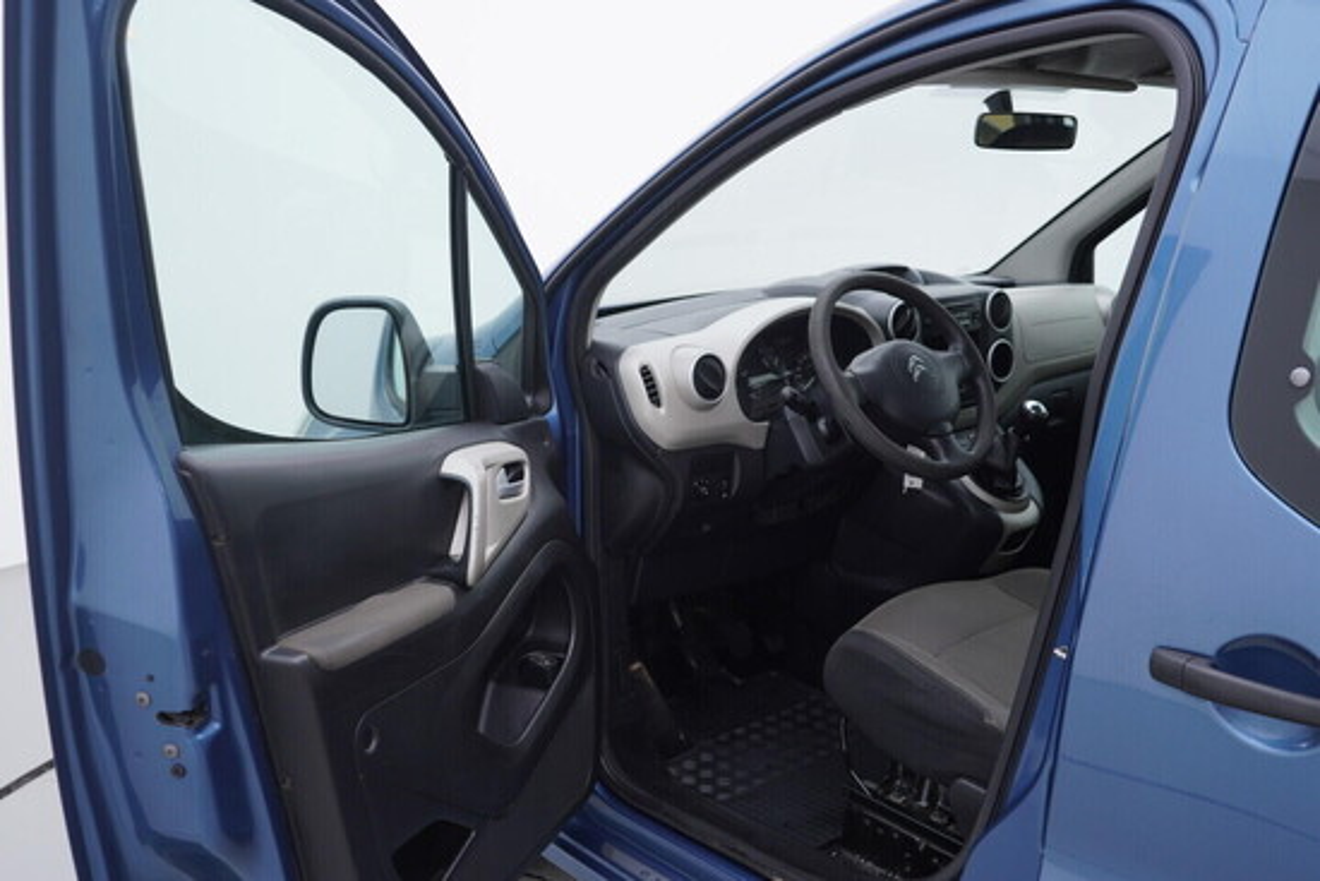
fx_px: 1320
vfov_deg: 36.9
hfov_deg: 53.1
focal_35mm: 36
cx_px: 660
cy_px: 440
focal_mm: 24
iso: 125
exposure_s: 1/60
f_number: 3.5
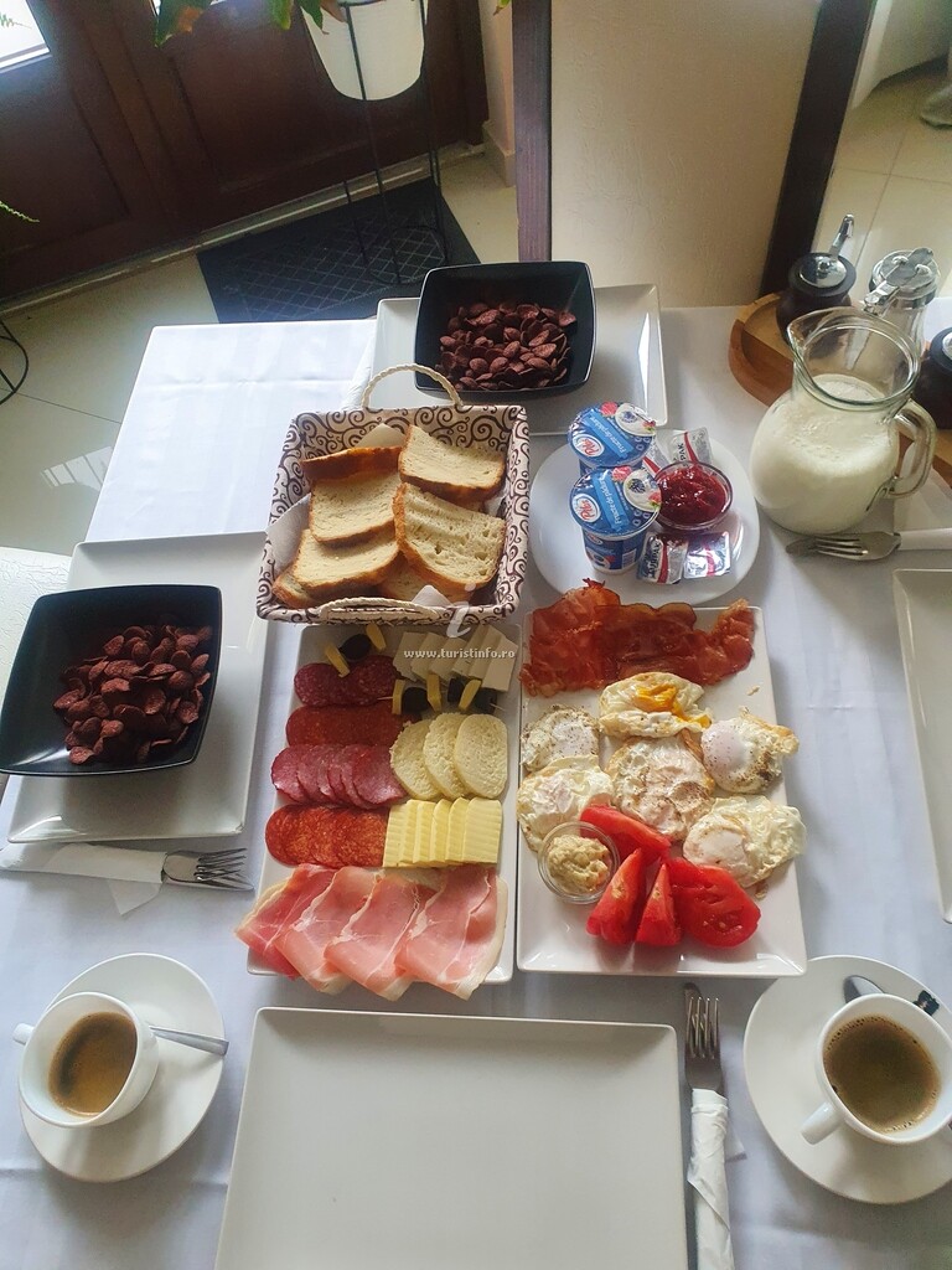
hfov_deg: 53.1
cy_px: 635
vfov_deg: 67.3
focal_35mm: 26
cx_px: 476
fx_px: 953
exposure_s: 1/100
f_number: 2.4
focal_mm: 4.32
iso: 200
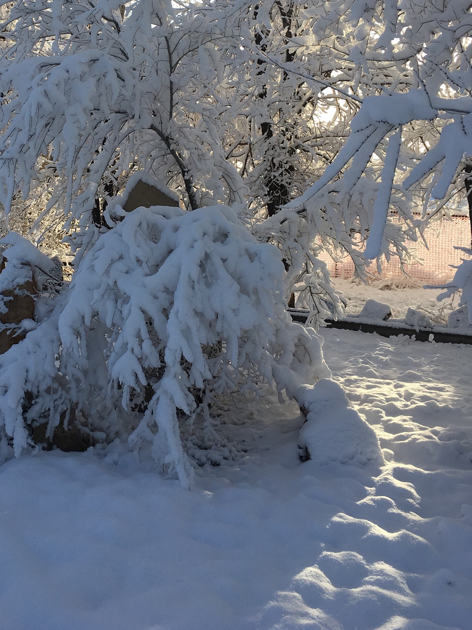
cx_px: 115
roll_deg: +0.1
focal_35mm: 44
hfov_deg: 32.2
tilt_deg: +1.0
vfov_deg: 41.9
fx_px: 800
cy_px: 176
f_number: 2.2
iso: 25
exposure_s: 1/905
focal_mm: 4.15
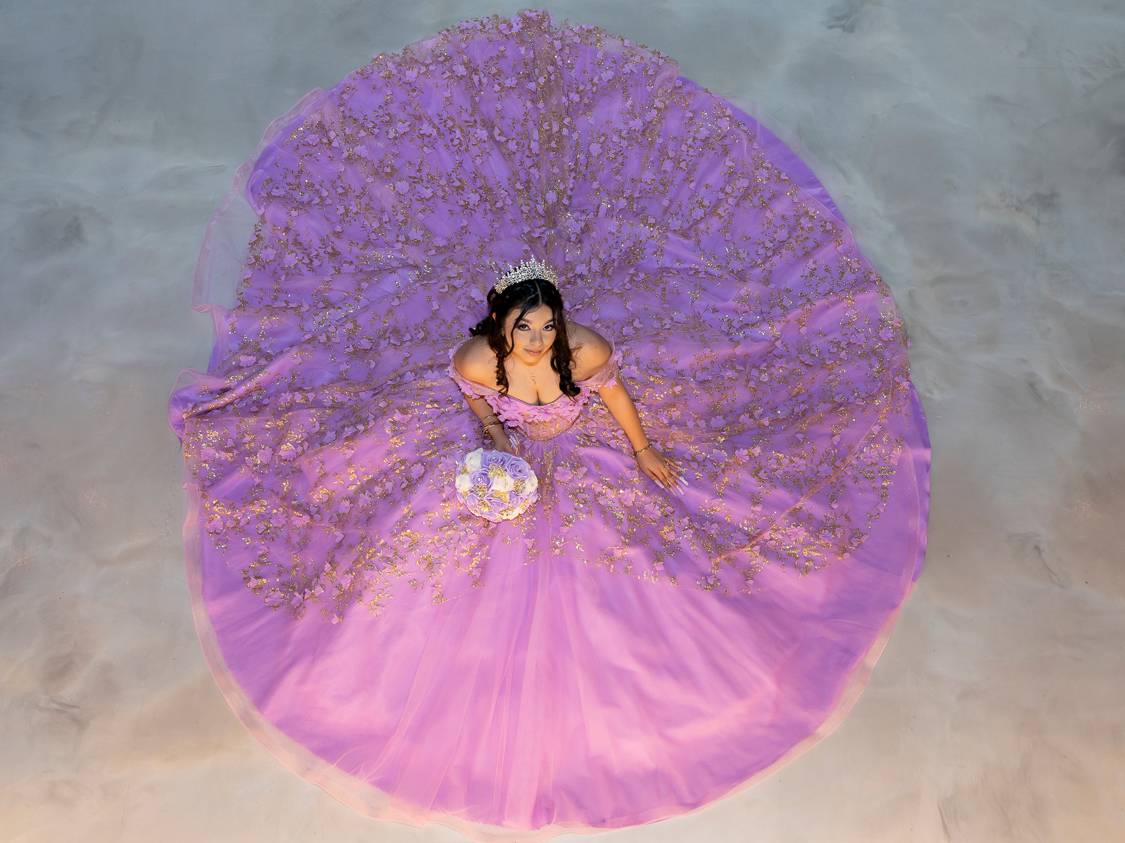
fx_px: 1365
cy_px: 380
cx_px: 577
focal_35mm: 42
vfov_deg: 34.3
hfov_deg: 44.8
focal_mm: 33.4
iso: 400
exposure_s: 1/250
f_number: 4
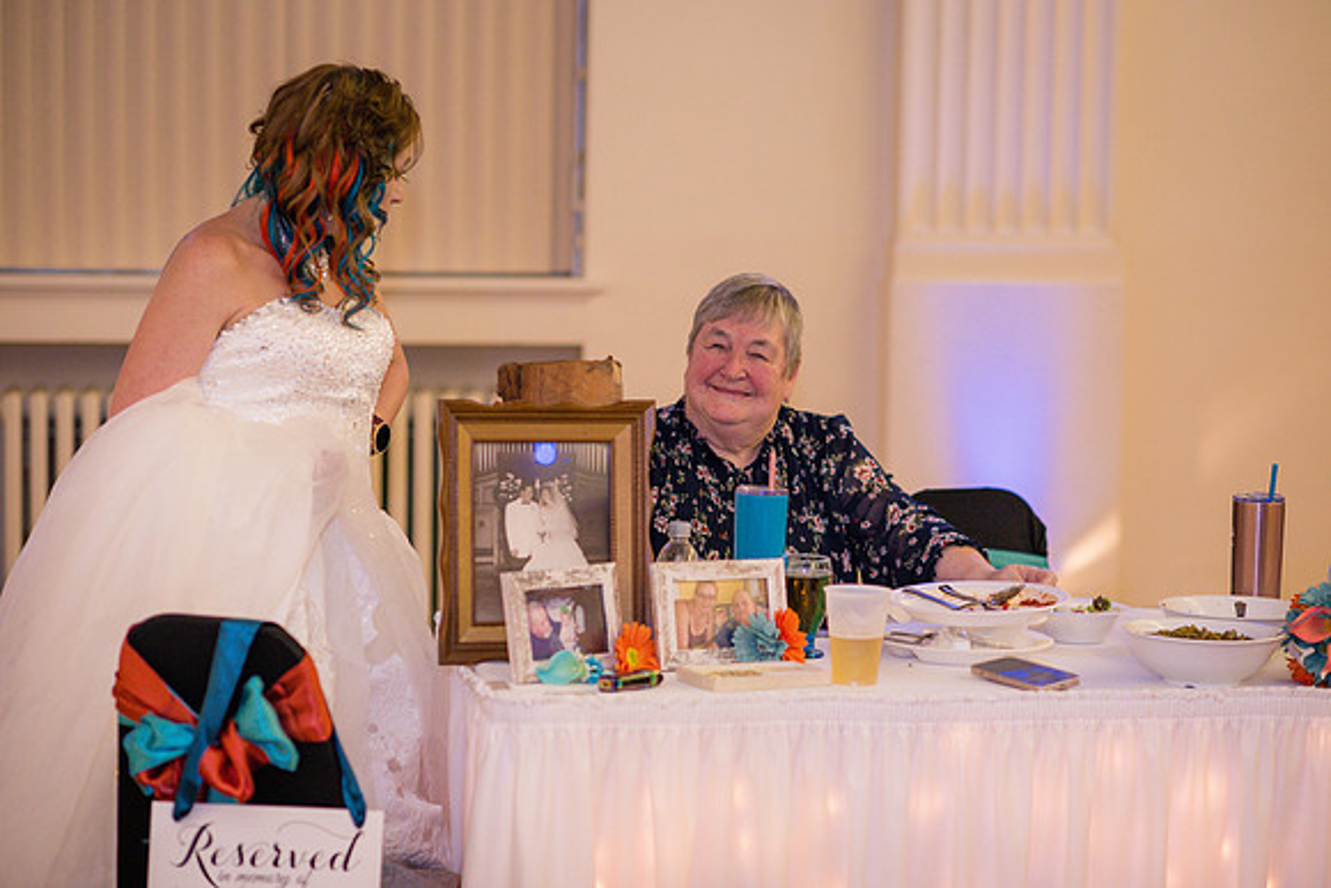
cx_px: 705
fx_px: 3329
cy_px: 418
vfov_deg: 15.2
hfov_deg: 22.6
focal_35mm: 90
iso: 640
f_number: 2.2
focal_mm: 85
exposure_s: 1/125
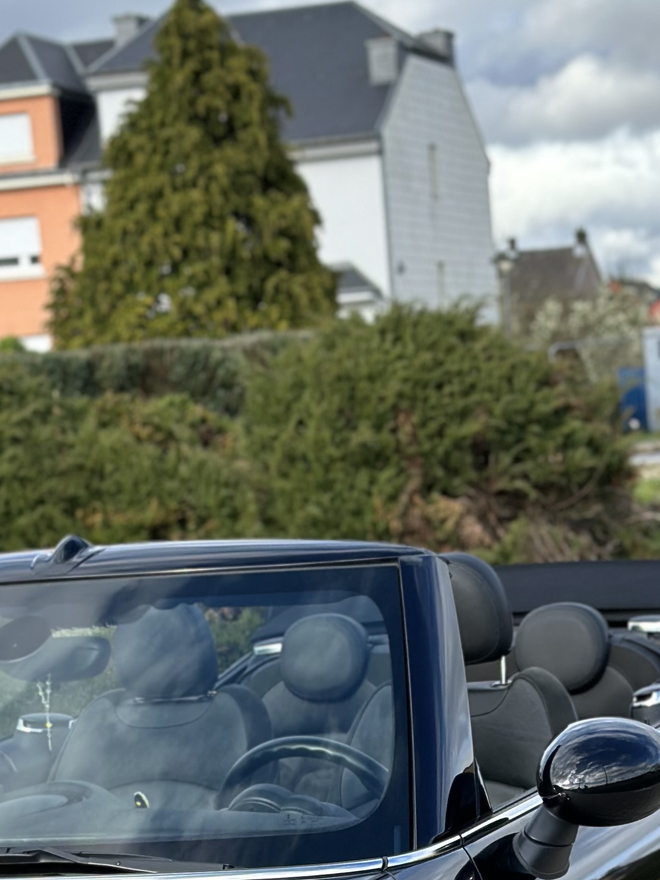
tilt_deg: -7.9
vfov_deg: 17.7
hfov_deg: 13.6
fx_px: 2771
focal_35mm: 109
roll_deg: +4.1
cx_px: 401
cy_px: 808
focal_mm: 6.86
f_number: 1.78
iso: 100
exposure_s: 1/1721
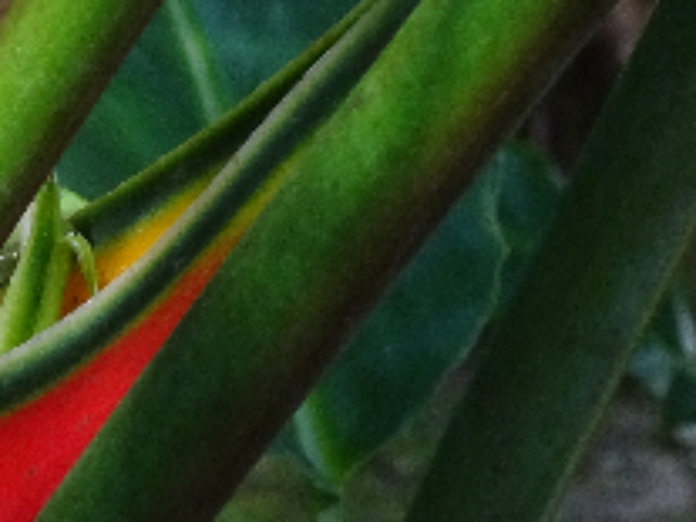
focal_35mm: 271
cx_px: -256
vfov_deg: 5.5
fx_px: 5446
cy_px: 3
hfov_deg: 7.2
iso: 160
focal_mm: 12.01
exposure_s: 1/80
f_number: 5
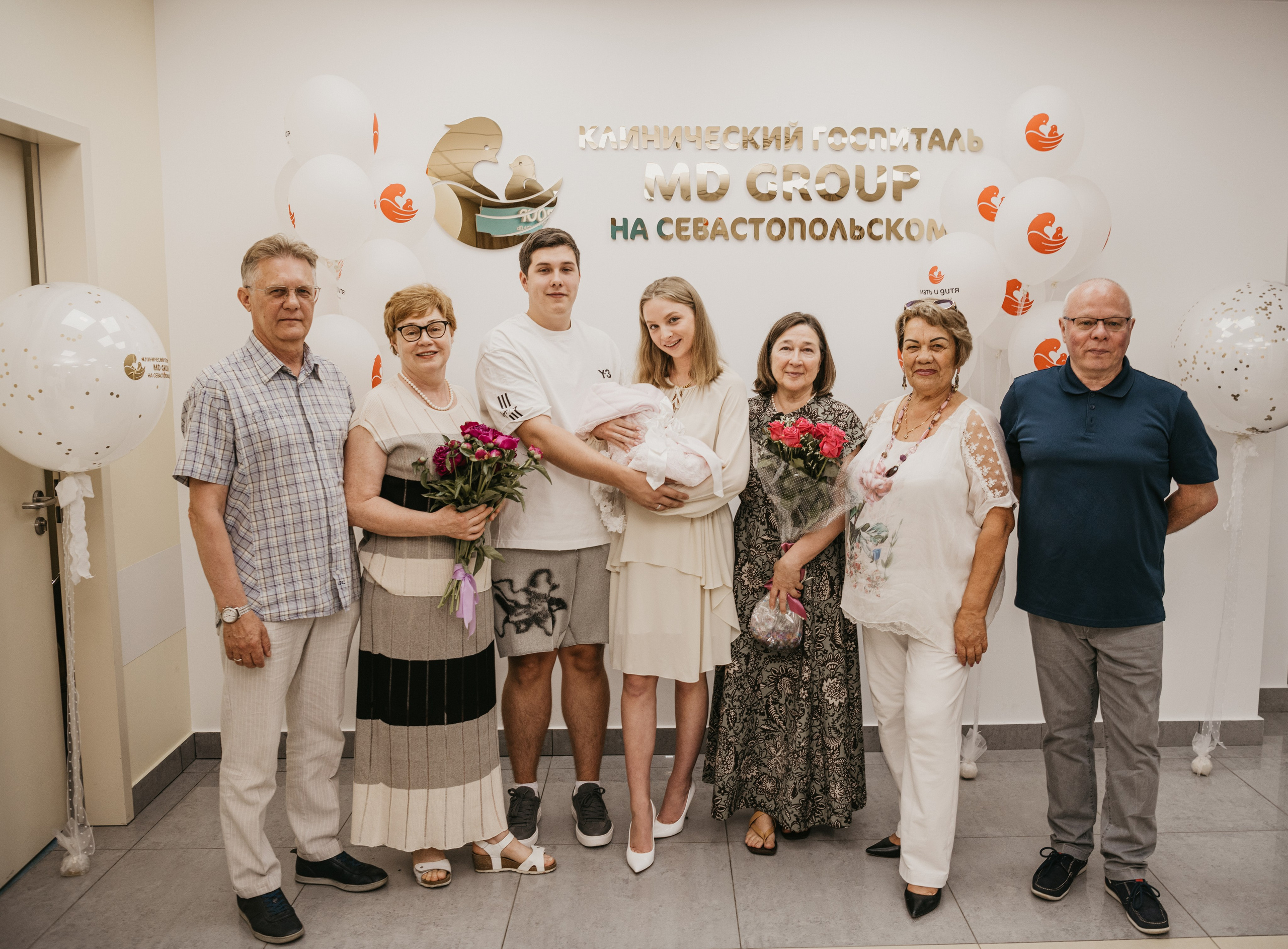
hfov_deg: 57.5
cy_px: 478
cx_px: 693
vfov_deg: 44.0
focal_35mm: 32
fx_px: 1173
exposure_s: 1/160
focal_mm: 29
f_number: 4
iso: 400
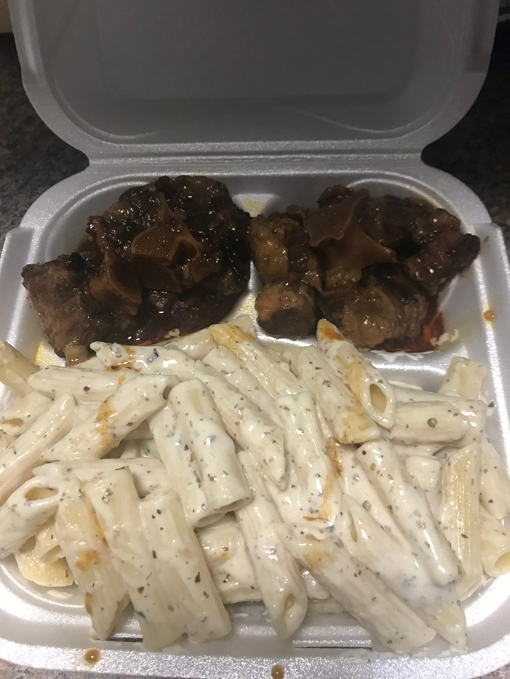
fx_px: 550
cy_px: 340
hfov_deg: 49.7
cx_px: 255
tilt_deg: -62.4
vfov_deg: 63.4
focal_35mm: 28
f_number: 1.8
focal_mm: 3.99
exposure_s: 1/15
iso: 50
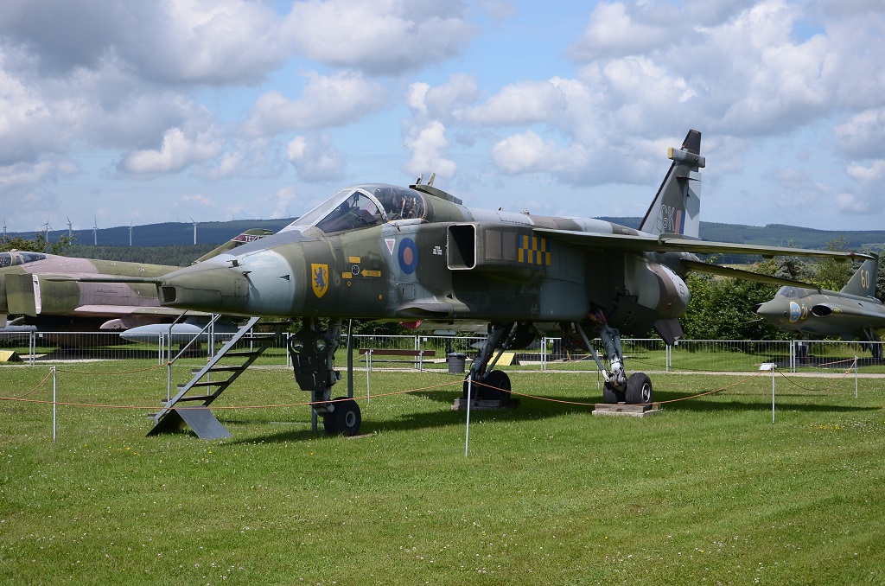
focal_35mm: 60
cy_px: 293
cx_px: 442
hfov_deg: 33.5
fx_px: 1472
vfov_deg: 22.5
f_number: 7.1
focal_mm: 40
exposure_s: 1/200
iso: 100
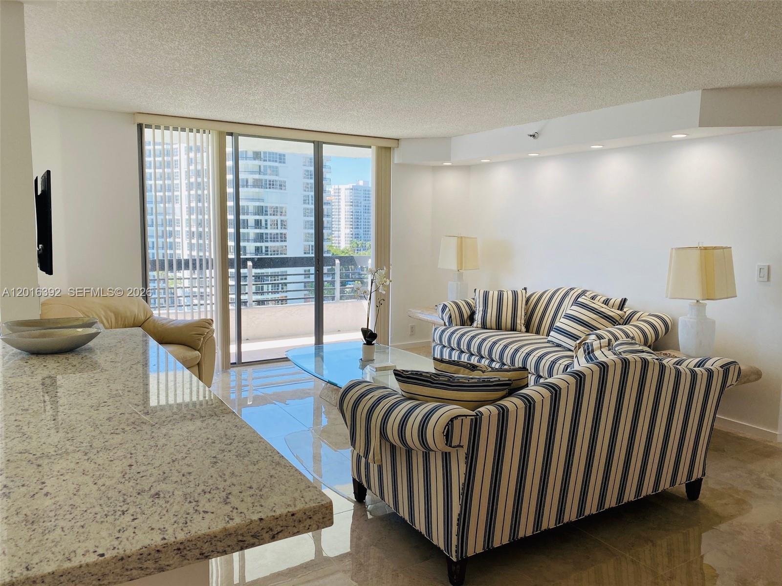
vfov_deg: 53.1
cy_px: 293
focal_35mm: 26
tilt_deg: -7.2
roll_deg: -0.8
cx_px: 391
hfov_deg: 67.3
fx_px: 587
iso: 32
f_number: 1.8
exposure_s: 1/189
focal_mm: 4.25
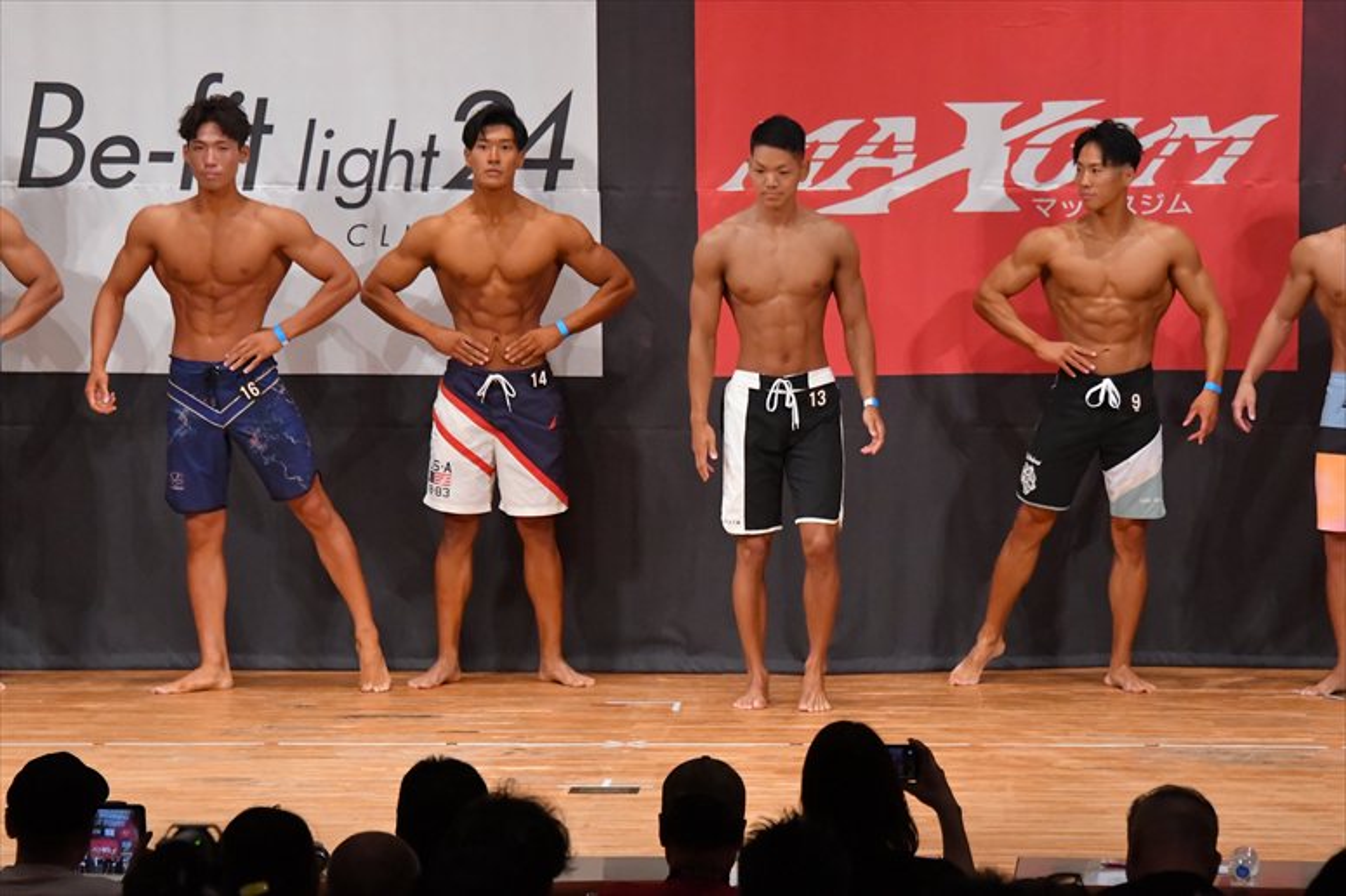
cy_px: 448
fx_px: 8110
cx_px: 673
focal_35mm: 217
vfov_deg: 6.3
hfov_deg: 9.5
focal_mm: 145
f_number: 5.6
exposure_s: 1/400
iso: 8000
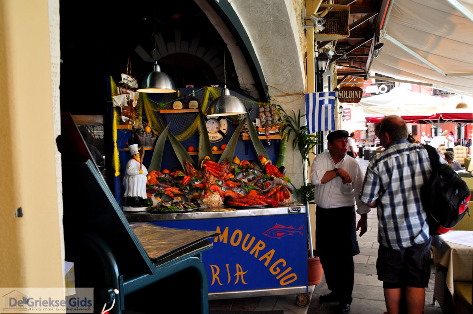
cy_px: 157
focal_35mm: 33
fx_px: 433
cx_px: 236
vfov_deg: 39.9
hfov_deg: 57.3
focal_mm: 22
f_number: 10
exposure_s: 1/50
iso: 200
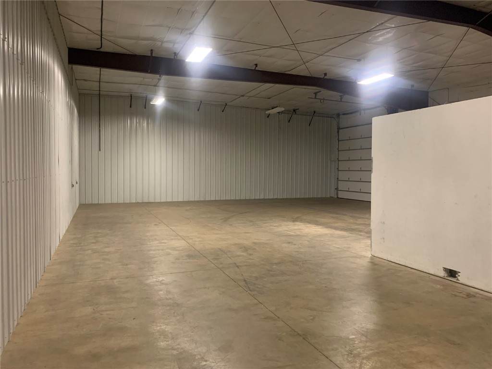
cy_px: 184
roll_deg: -0.9
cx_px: 246
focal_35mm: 26
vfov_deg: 53.1
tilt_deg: -2.9
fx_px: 370
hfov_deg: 67.3
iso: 320
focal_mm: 4.25
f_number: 1.8
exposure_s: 1/30
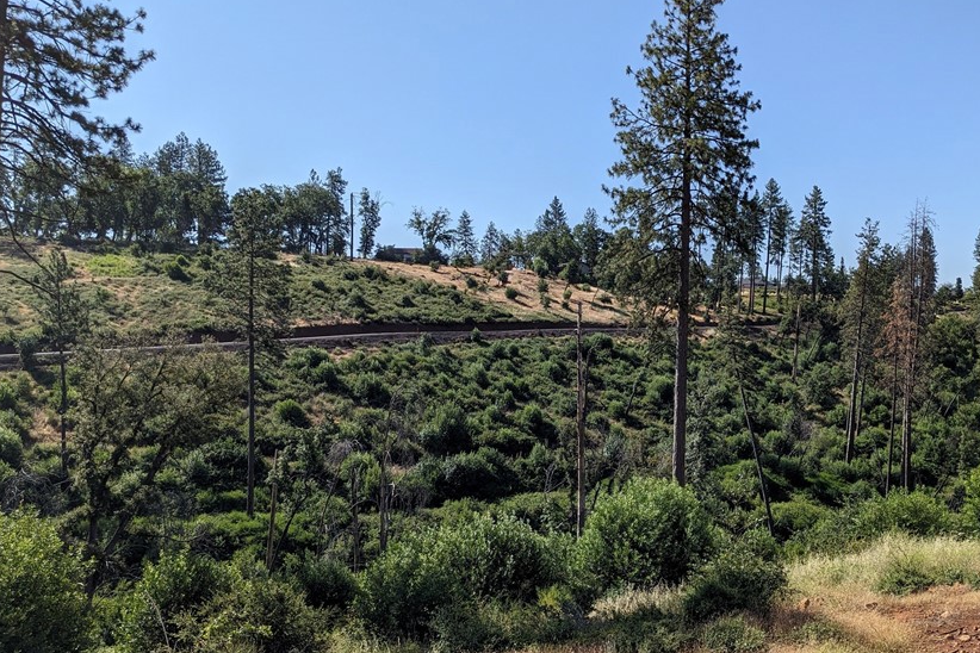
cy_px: 386
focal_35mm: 35
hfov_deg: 54.4
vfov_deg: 37.7
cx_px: 534
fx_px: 953
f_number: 1.73
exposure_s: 1/3344
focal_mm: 4.38
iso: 53
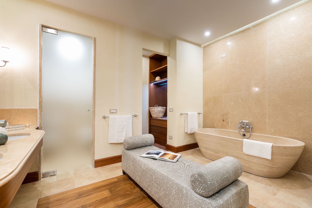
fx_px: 139
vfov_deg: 73.8
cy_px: 104
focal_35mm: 16
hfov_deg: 96.7
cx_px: 156
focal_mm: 16
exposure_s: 2.5
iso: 100
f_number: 10
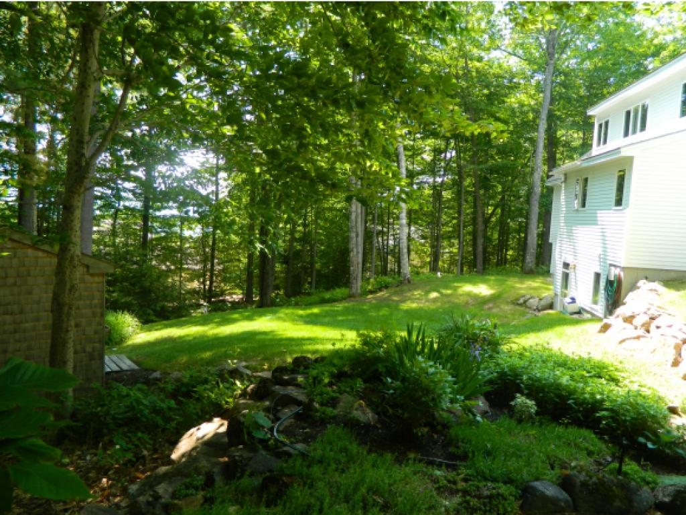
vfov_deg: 54.9
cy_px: 258
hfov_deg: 69.4
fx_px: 496
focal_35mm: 25
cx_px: 343
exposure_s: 1/100
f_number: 3.1
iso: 80
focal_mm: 4.5
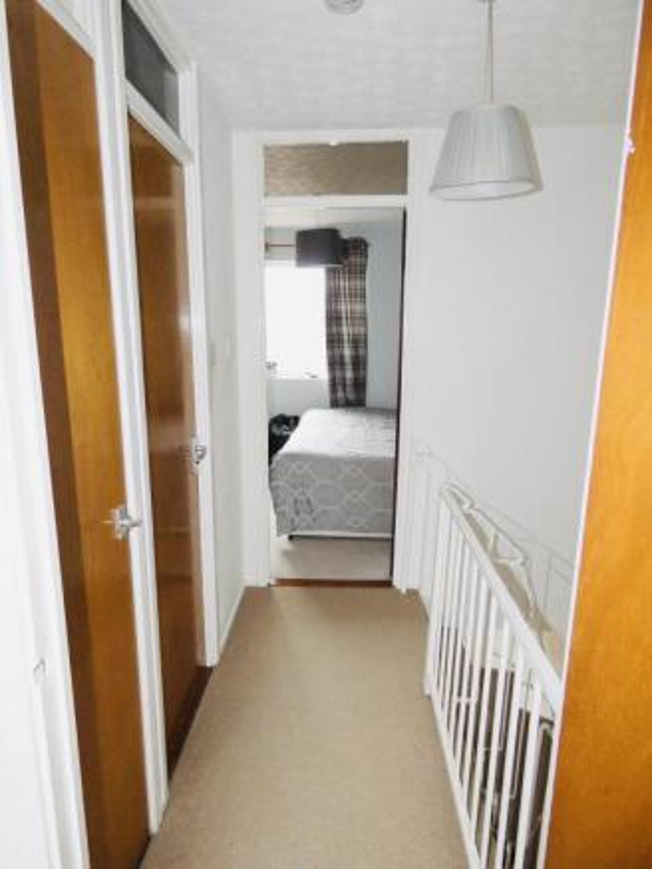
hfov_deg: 66.0
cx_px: 326
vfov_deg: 81.7
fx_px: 502
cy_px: 434
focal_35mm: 20
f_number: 2.8
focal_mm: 3.6
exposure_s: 1/60
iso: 500
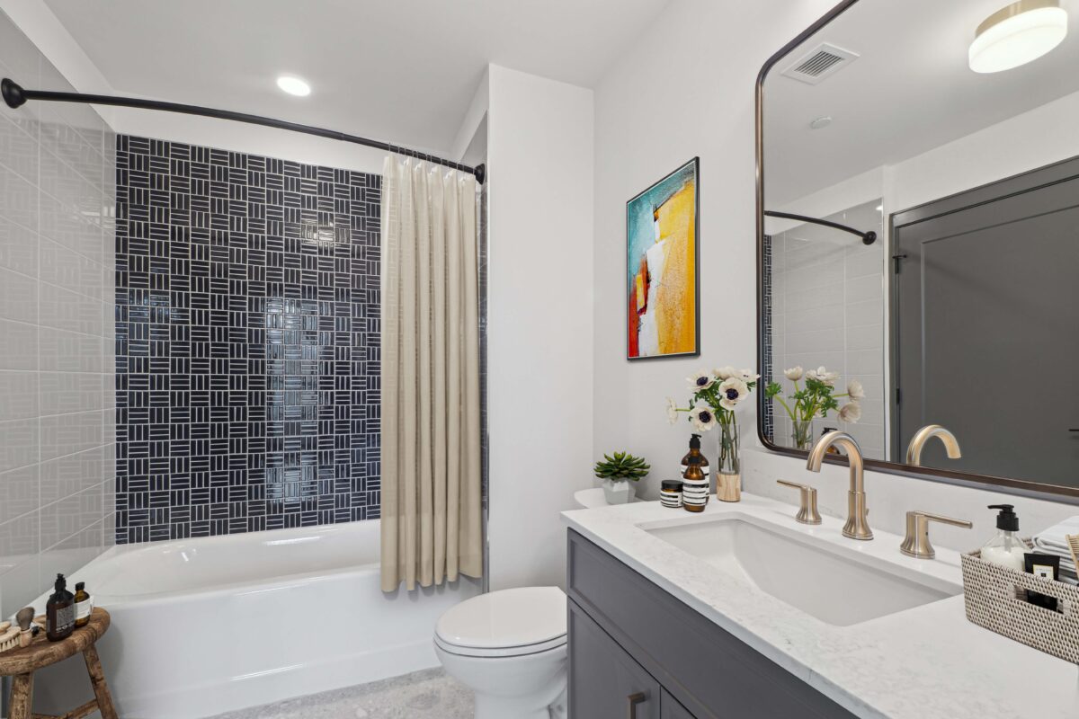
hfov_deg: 100.4
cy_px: 360
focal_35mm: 15
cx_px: 540
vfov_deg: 77.3
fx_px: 450
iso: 160
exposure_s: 1/2
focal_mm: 10
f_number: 11
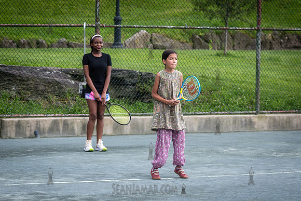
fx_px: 1285
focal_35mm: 154
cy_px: 105
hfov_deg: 13.4
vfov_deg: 8.9
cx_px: 169
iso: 250
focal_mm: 112
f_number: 4.5
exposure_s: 1/800
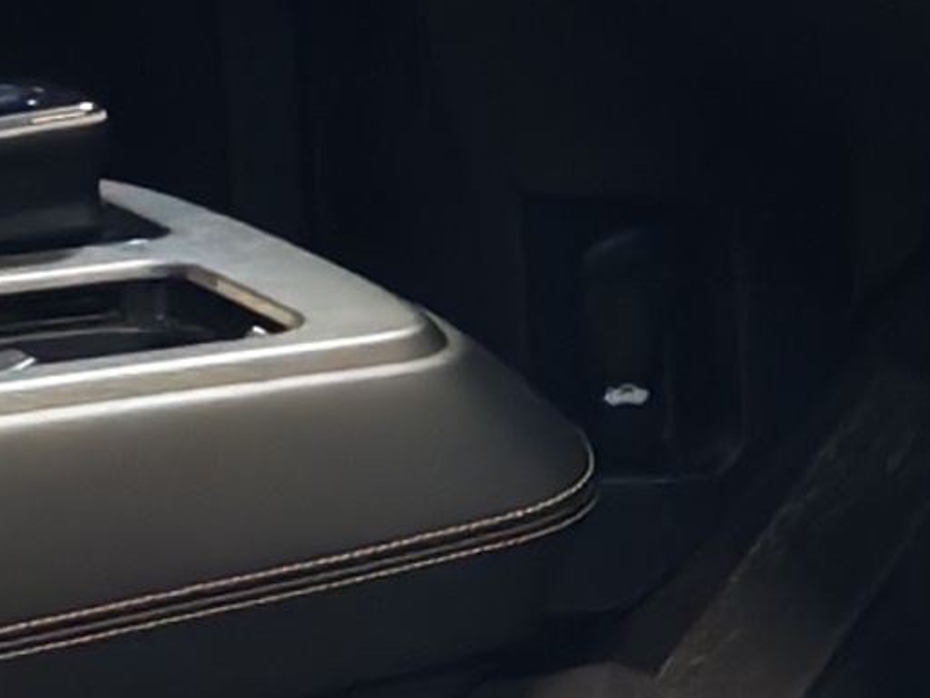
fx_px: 6663
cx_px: 1271
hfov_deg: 7.9
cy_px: 700
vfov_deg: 6.0
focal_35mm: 248
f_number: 1.9
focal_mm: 6.12
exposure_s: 1/100
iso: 542
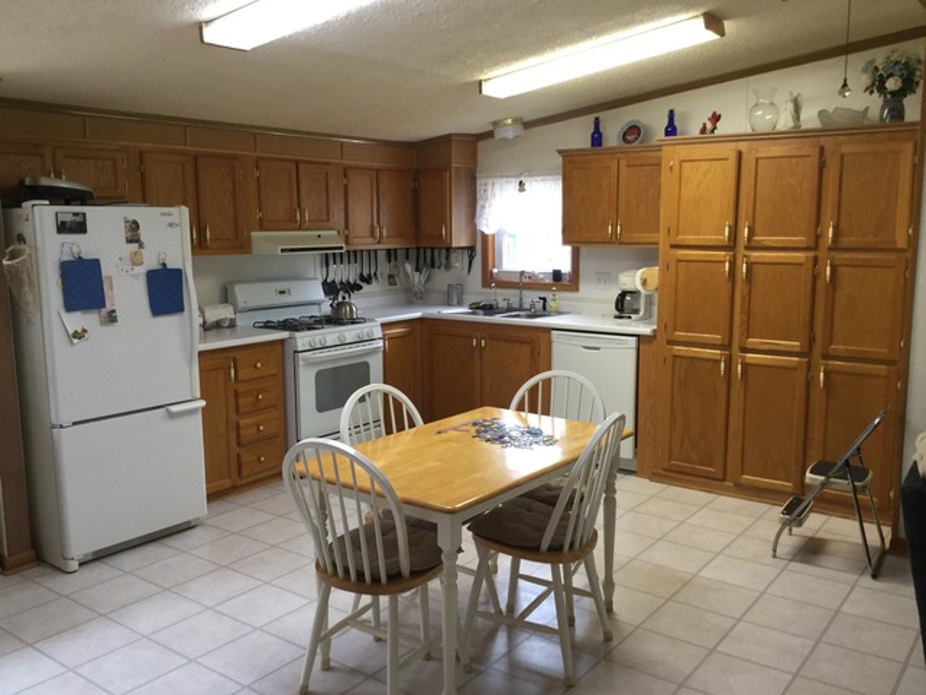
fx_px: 829
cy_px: 348
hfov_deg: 58.4
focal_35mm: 31
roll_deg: +1.0
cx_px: 463
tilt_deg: -10.1
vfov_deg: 45.4
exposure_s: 1/30
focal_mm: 3.3
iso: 125
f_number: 2.4
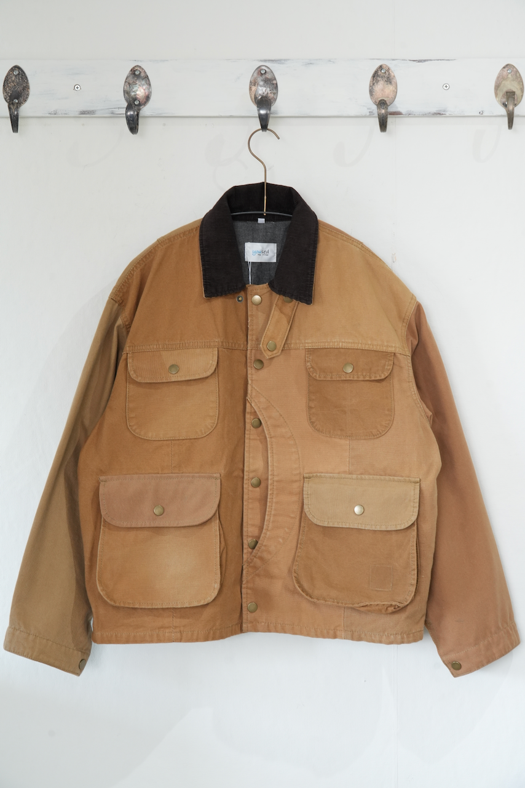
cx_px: 262
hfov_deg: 18.9
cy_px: 394
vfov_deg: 28.1
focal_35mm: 72
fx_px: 1574
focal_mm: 72
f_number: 9
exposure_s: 1/25
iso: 1000
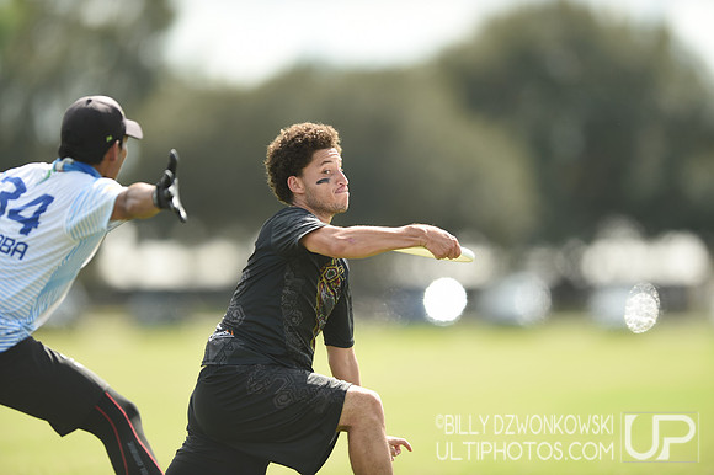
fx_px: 7929
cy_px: 238
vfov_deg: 3.4
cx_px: 357
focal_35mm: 400
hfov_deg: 5.2
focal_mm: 400
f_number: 2.8
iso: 160
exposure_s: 1/1600
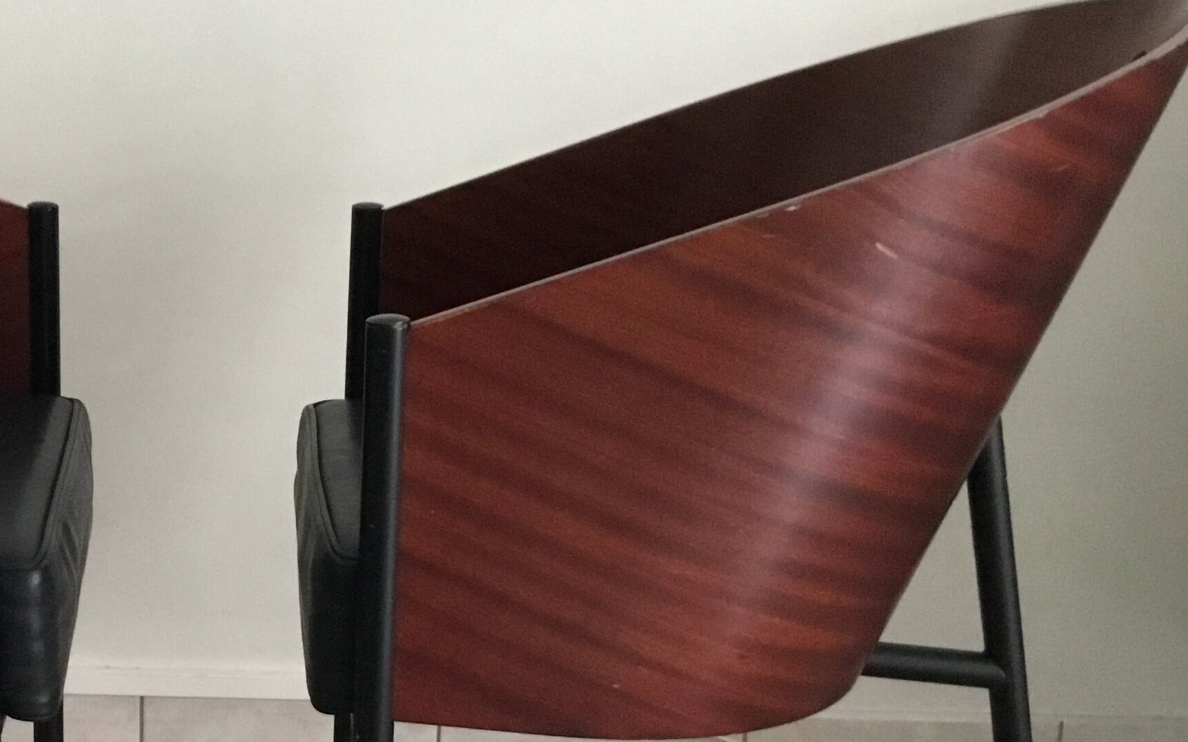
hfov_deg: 31.7
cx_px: 161
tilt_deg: -16.8
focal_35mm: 62
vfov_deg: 20.9
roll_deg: -1.2
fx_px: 2007
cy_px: 497
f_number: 2.4
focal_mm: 3.3
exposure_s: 1/25
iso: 250
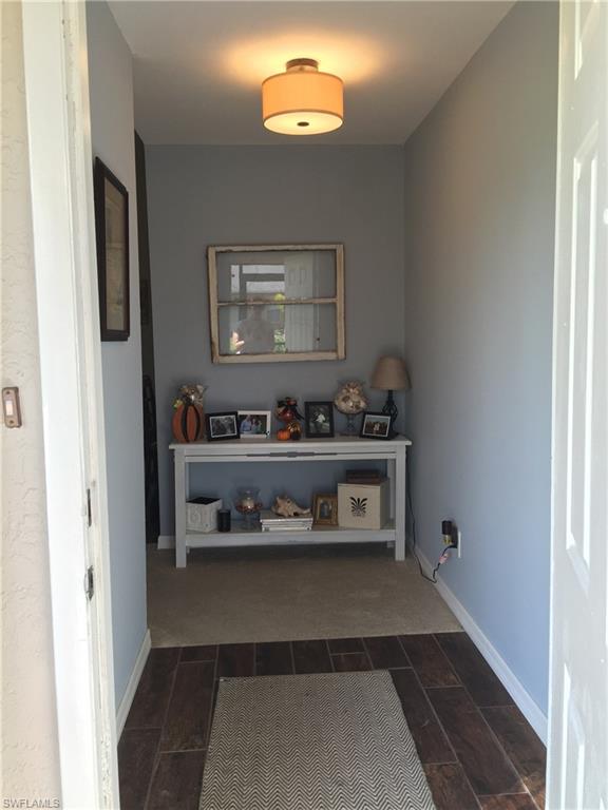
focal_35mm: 29
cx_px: 304
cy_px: 405
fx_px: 679
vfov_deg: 61.7
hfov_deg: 48.2
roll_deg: -0.4
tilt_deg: -4.2
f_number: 2.2
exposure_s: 1/60
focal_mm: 4.15
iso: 32
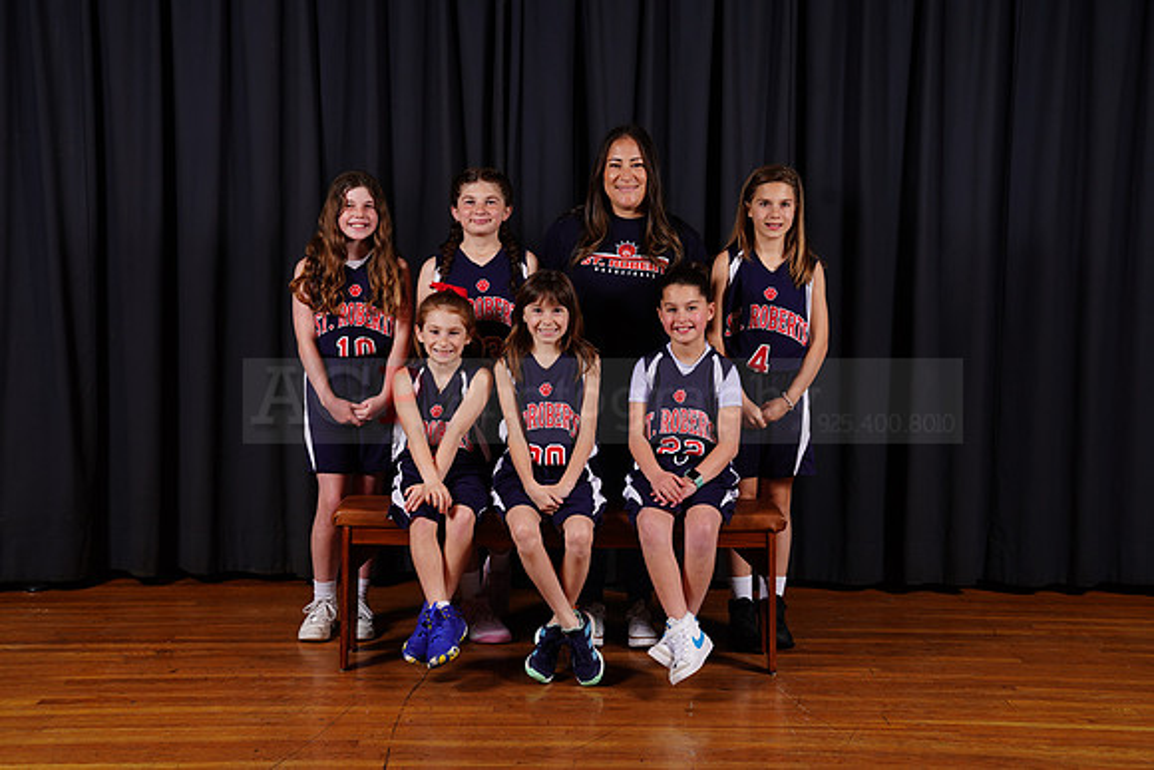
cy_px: 385
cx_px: 577
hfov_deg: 35.0
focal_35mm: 57
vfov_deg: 23.8
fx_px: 1828
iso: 200
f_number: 5.6
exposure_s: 1/200
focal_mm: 57
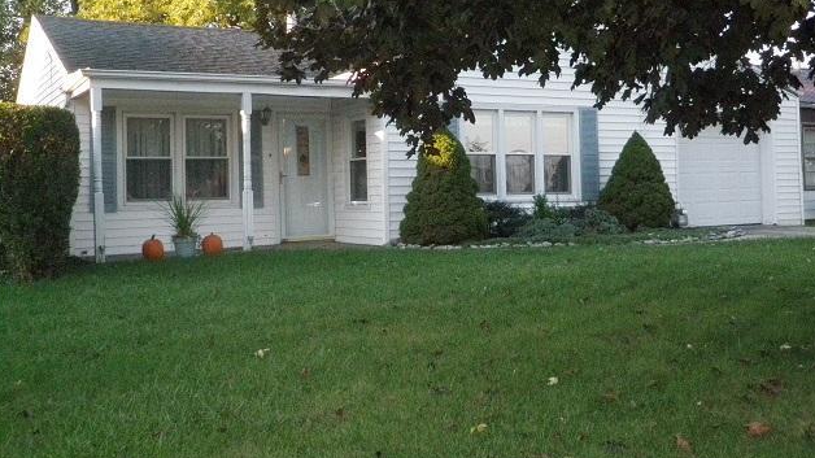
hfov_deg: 50.5
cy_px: 183
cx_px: 408
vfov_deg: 29.6
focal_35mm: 40
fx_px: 864
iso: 800
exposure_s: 1/500
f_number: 4.1
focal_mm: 6.53
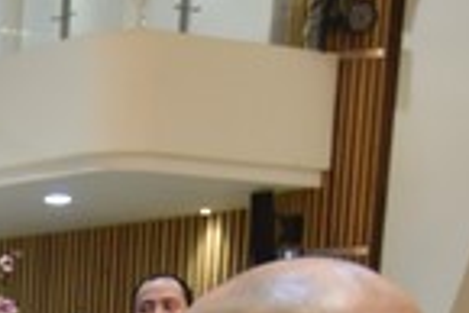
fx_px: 1813
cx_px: -382
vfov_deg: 9.2
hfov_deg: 13.3
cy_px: 665
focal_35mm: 139
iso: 1000
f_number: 4
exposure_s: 1/60
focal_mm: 31
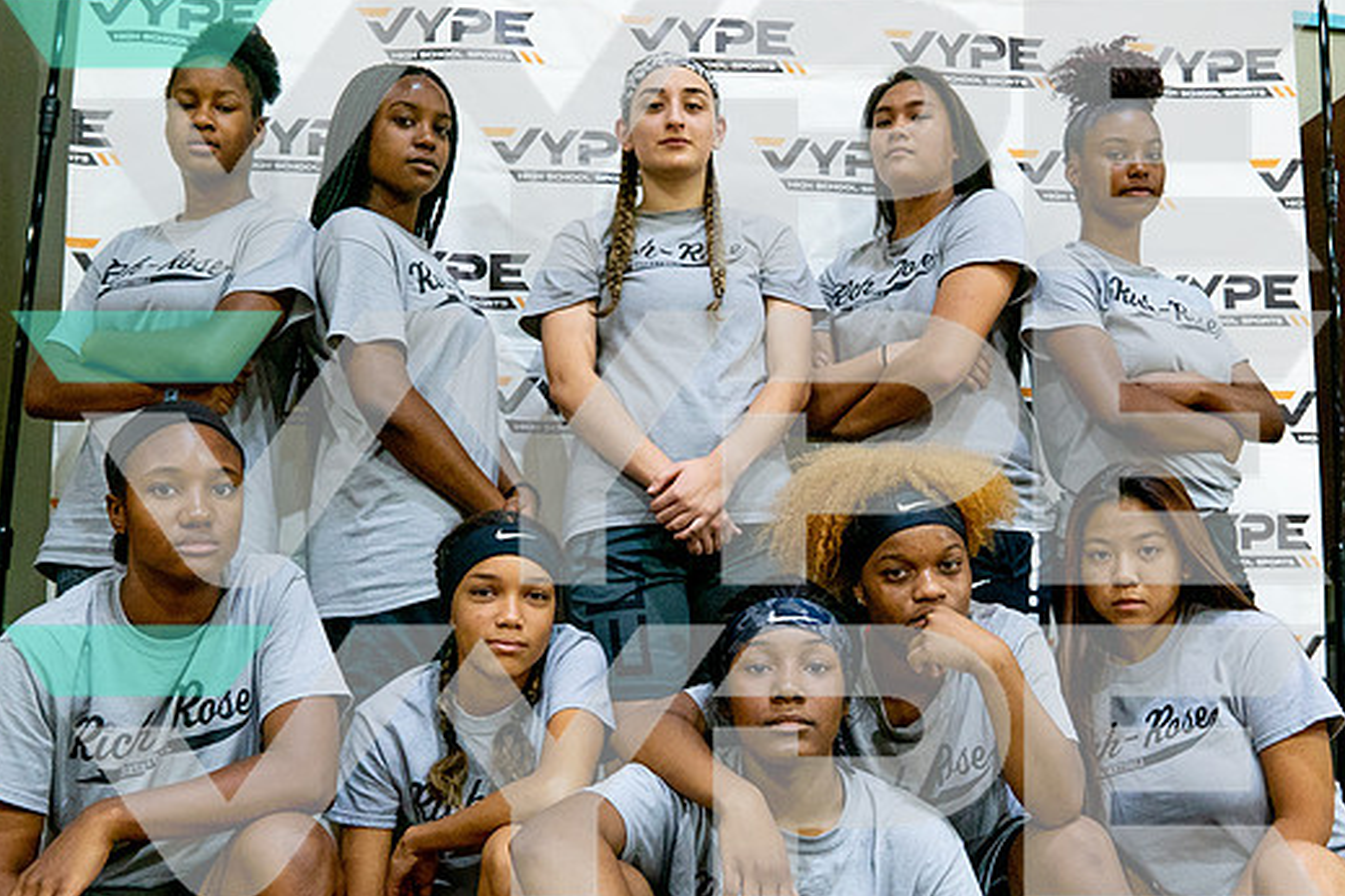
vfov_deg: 37.7
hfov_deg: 54.4
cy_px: 537
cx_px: 694
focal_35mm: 35
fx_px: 1308
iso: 2500
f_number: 4
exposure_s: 1/125
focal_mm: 24
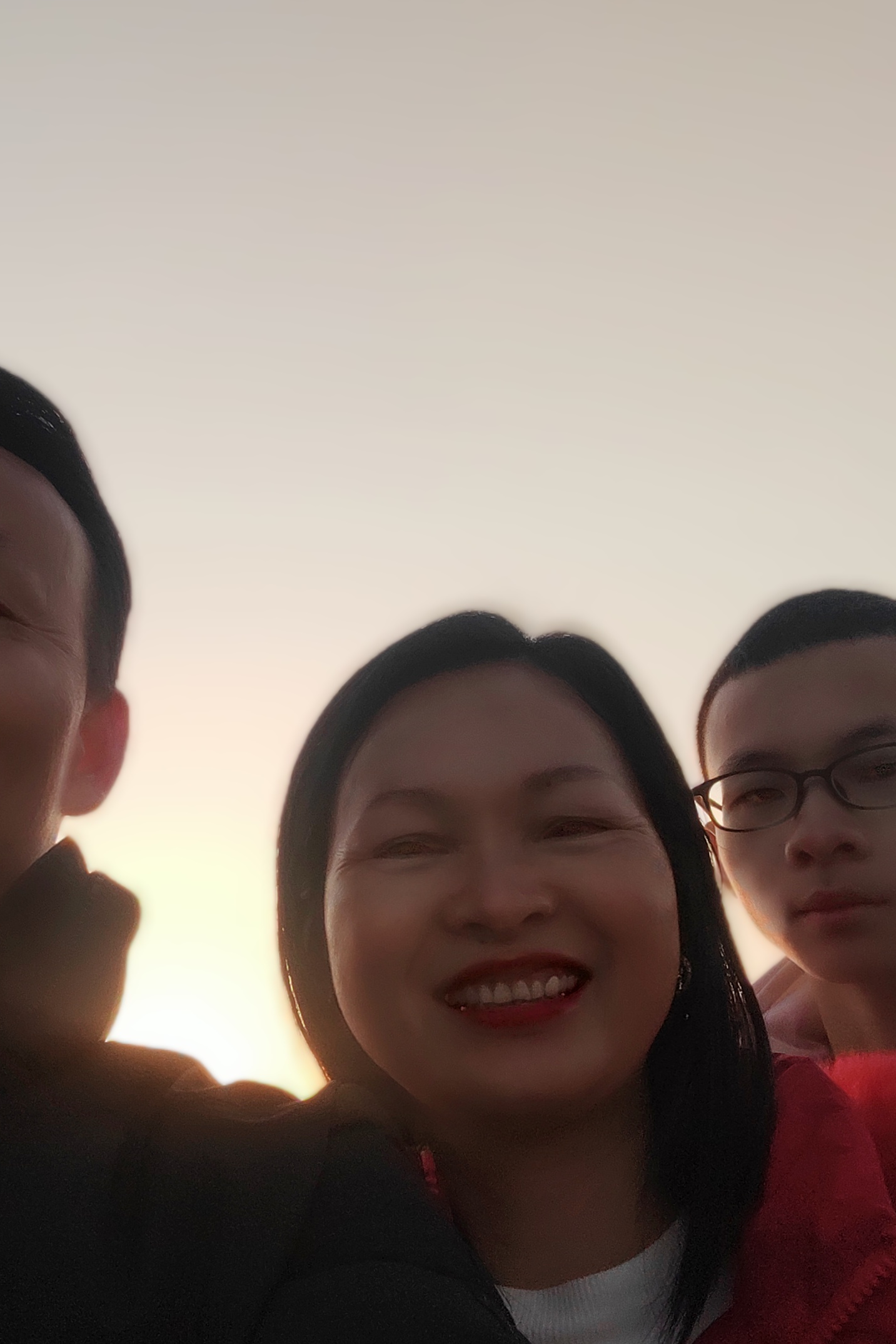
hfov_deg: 41.9
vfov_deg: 61.9
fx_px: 1120
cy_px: 719
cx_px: 191
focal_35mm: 30
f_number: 2.2
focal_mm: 2.87
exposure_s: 1/239
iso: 100
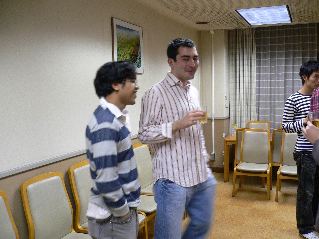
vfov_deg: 40.7
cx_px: 160
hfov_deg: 52.6
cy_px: 120
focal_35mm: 35
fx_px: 323
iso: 150
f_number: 2.8
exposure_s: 1/15
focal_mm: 5.8
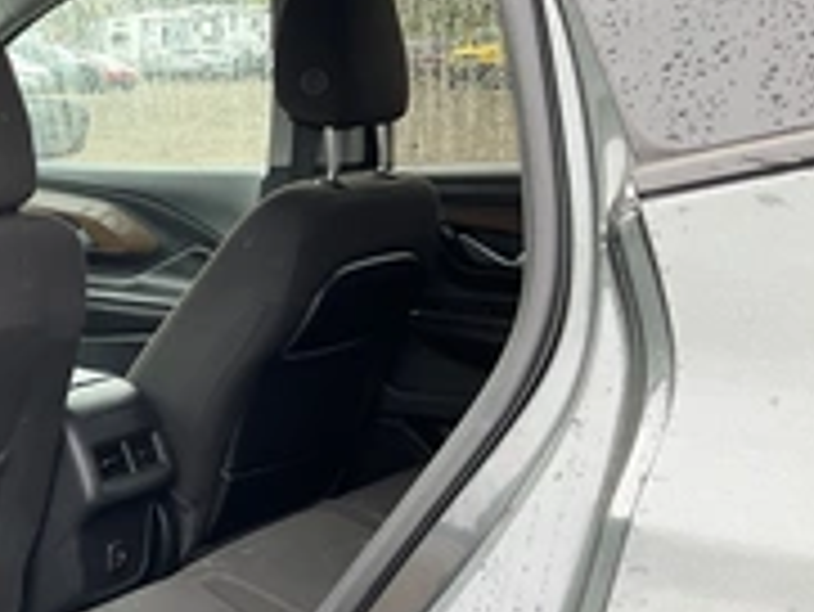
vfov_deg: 22.8
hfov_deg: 28.0
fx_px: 1506
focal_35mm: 64
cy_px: 441
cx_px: -40
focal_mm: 3
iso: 25
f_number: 1.8
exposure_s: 1/122
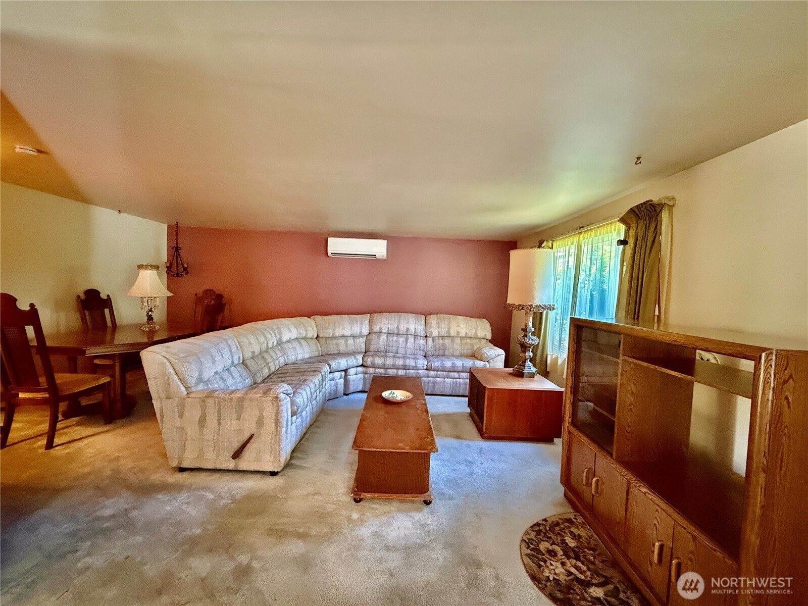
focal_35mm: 14
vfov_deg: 85.7
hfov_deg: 102.1
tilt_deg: -3.5
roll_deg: -3.3
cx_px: 404
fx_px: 327
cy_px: 303
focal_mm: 2.22
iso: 1250
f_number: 2.2
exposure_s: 1/40
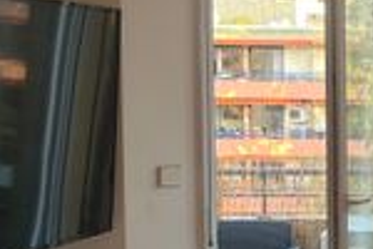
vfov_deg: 12.6
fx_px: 1119
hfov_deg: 16.9
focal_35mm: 108
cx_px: 584
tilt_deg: -5.3
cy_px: 187
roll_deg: -0.6
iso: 100
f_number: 1.6
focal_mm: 5.1
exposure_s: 1/100
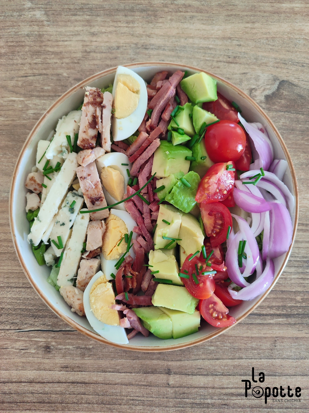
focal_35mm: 25
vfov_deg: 69.4
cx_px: 154
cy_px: 206
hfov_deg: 54.9
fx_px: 298
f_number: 1.89
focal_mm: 5.95
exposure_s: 1/33
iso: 632
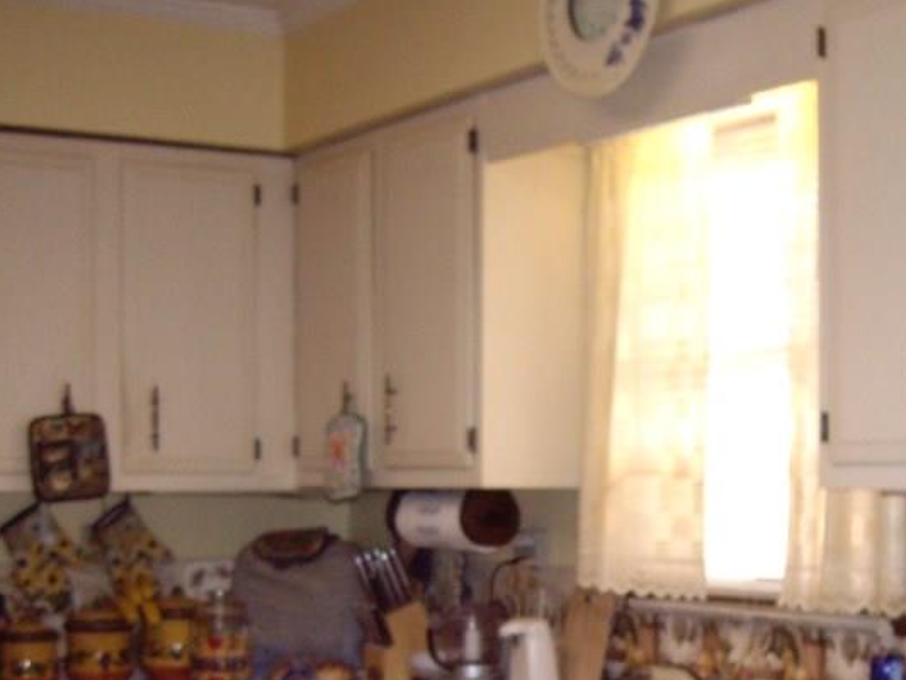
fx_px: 1911
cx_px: 615
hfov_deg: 26.5
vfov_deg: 19.8
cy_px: 595
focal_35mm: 73
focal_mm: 6.2
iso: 200
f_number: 2.7
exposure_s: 1/40
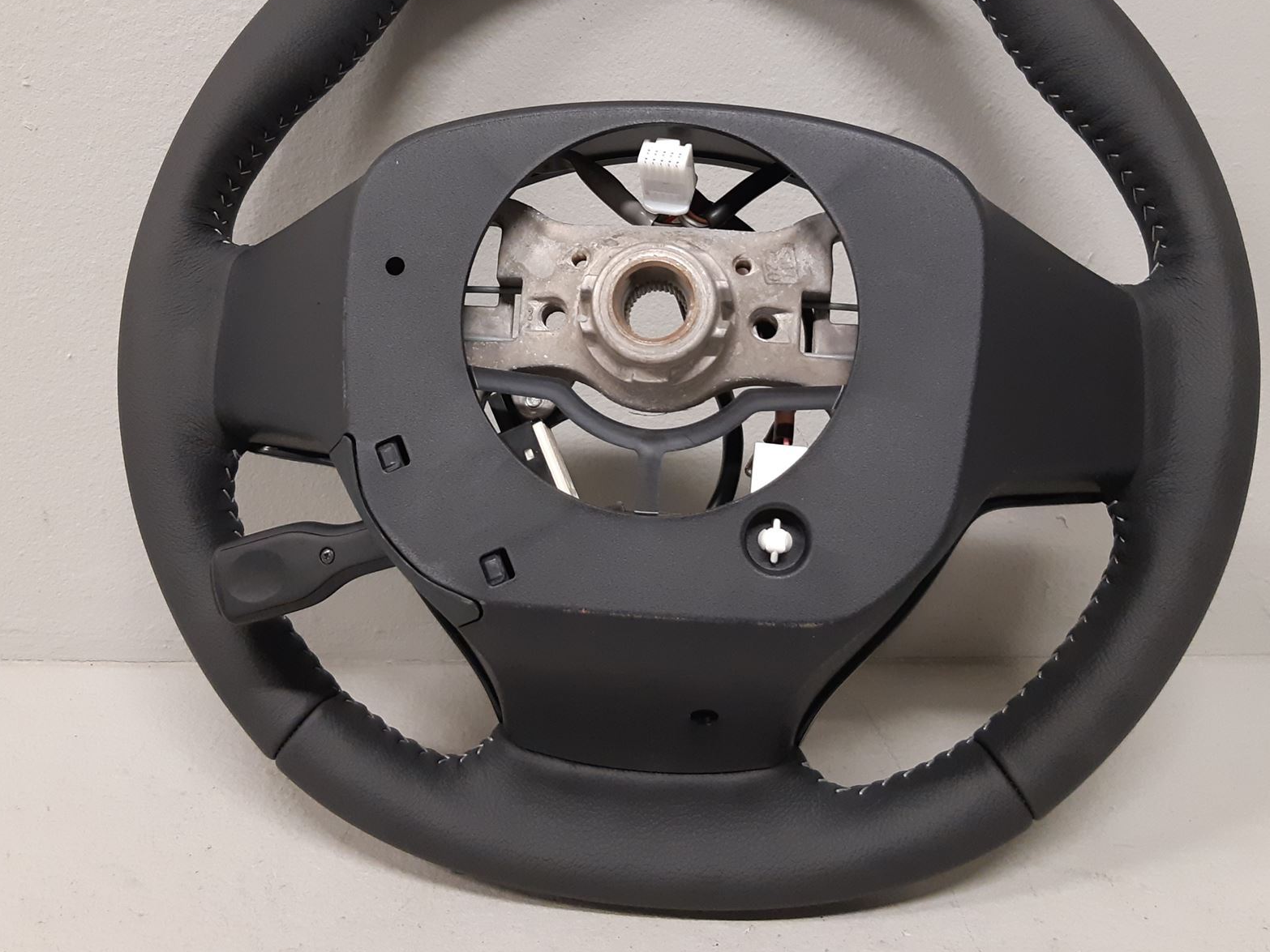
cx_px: 615
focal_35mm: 34
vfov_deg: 41.6
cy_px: 377
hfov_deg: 53.9
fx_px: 1248
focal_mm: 3.93
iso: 250
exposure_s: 1/50
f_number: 1.7
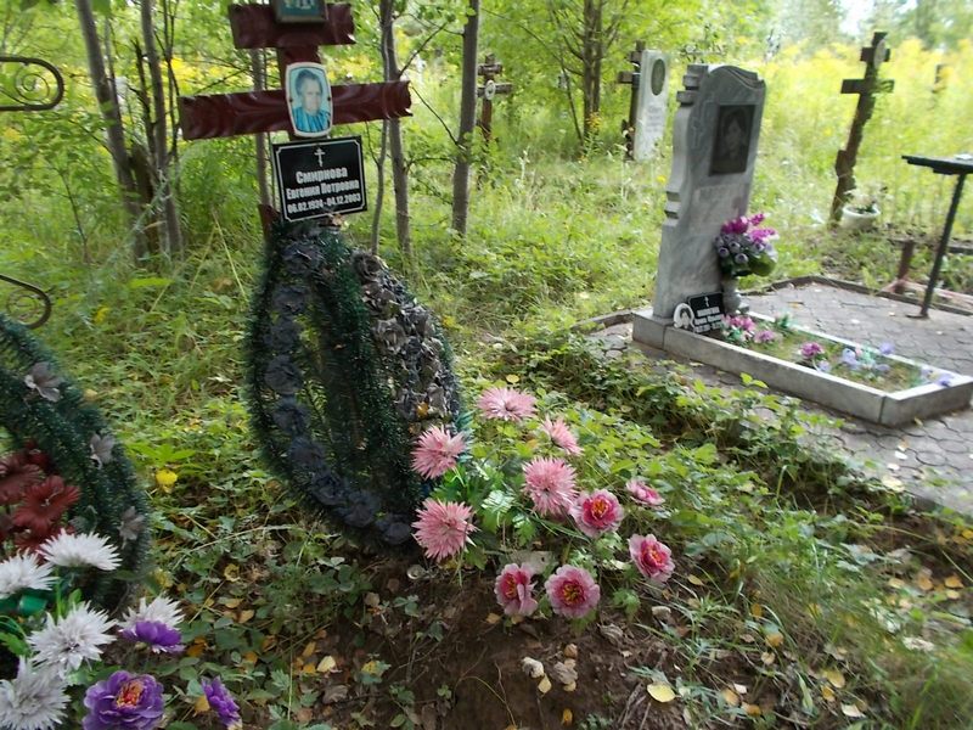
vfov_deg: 53.1
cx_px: 486
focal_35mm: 26
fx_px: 731
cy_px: 365
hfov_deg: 67.3
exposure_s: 1/40
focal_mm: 4.6
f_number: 3.2
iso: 80
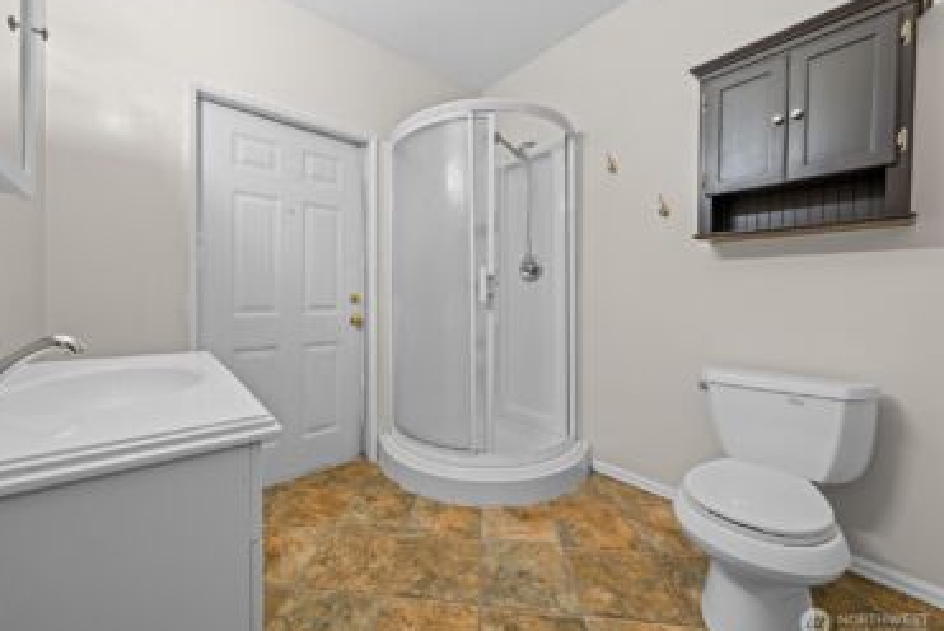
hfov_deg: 104.0
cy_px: 307
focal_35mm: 14
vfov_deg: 81.3
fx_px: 367
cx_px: 438
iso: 250
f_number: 8
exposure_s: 1/1.25
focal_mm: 13
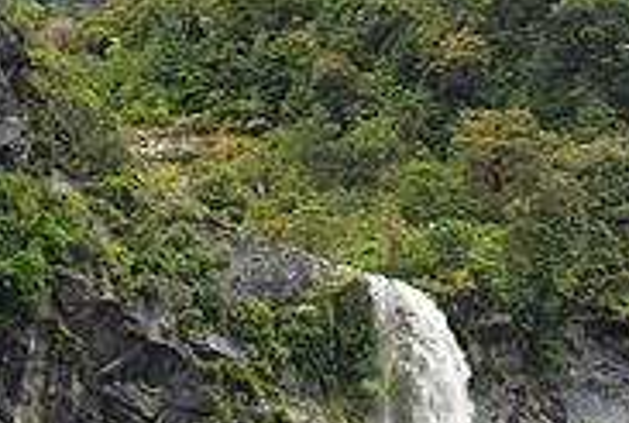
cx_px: 399
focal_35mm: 144
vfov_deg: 9.5
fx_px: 2522
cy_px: -72
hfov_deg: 14.2
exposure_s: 1/80
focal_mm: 22
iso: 400
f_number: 6.3
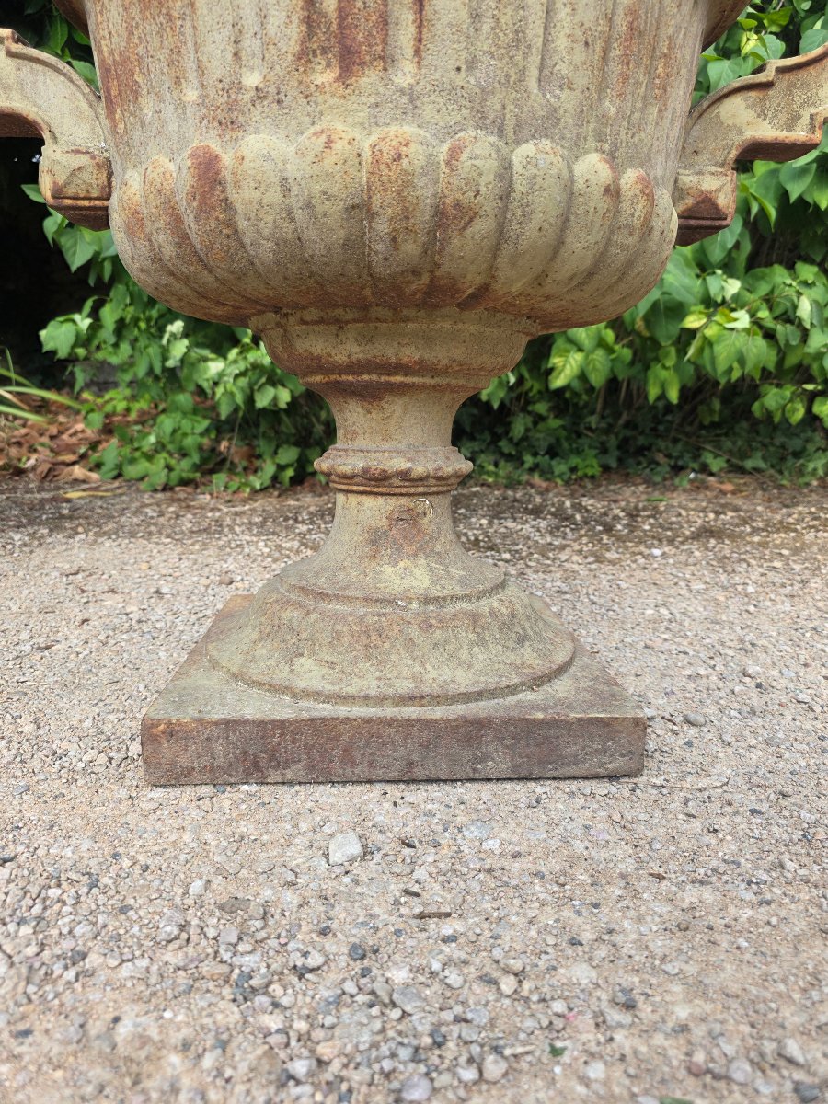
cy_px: 552
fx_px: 734
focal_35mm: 23
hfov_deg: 58.9
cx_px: 414
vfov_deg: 73.9
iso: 40
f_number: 1.7
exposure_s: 1/359
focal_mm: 6.3
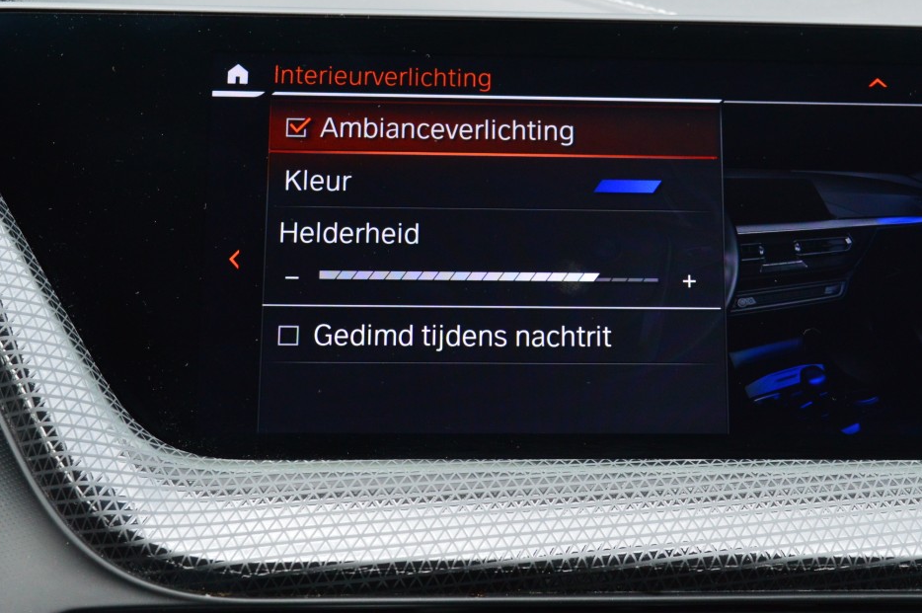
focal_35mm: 81
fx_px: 2069
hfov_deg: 24.9
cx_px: 675
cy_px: 183
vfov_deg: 16.8
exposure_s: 1/100
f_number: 9
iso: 800
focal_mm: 31
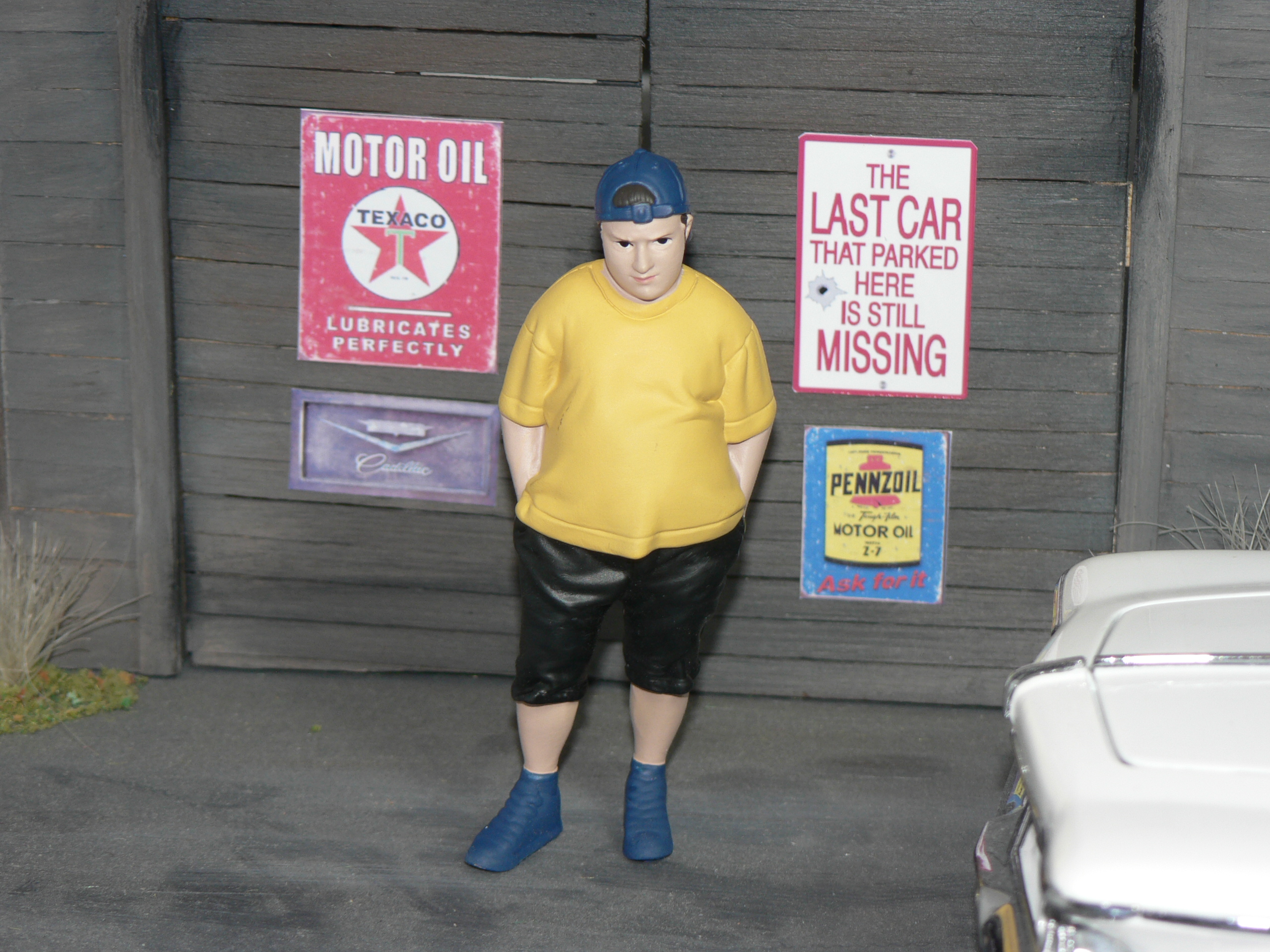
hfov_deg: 17.6
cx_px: 635
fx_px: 4109
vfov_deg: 13.2
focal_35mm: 112
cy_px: 476
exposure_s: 1/60
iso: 80
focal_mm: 18.6
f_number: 3.2
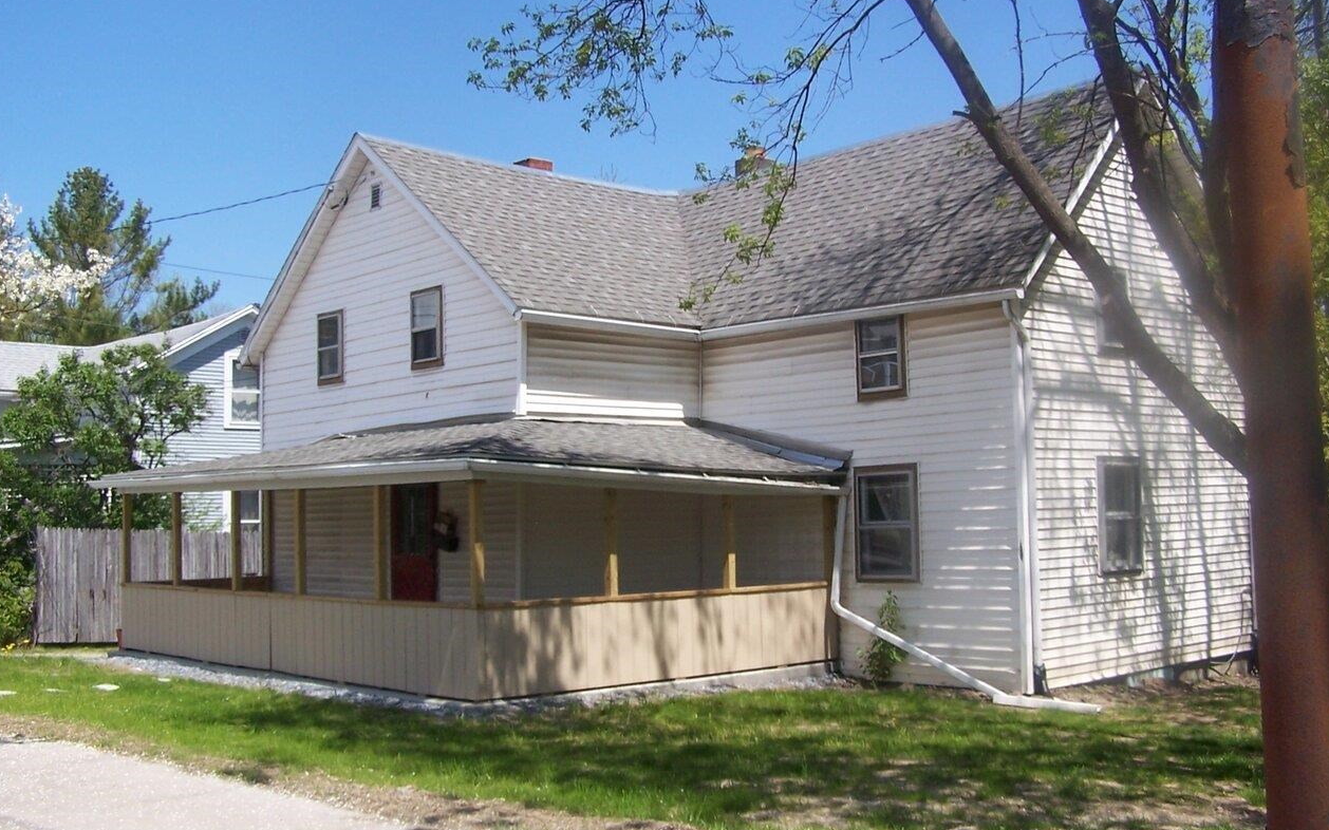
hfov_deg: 48.2
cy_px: 415
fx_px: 1485
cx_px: 668
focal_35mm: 41
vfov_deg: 31.2
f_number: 4
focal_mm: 6.3
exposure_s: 1/500
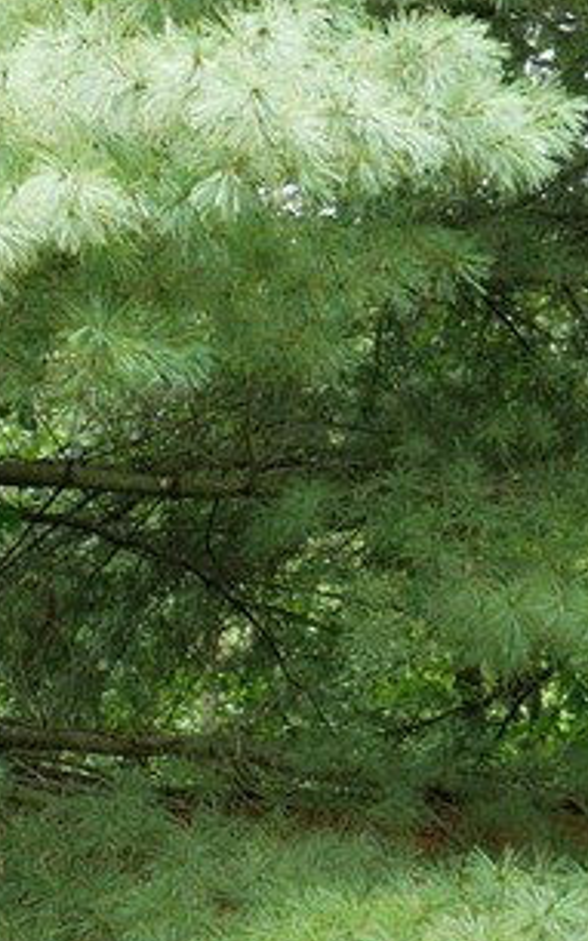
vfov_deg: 12.8
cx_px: -291
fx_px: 4183
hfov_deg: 7.9
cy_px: 569
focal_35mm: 163
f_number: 4.3
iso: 200
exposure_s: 1/80
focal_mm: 23
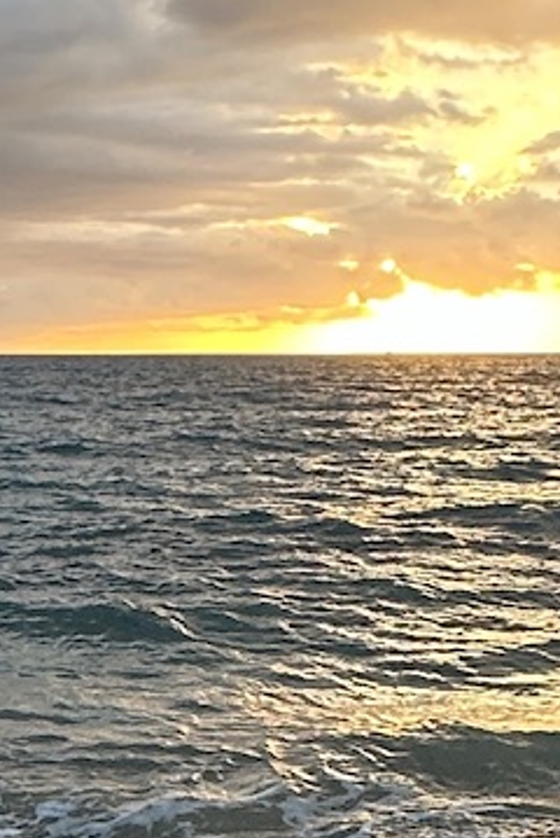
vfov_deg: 24.3
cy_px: 598
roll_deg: +0.4
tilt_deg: -8.2
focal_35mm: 83
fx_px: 1933
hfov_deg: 16.5
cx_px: 296
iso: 40
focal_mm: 2.22
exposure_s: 1/216
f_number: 2.2
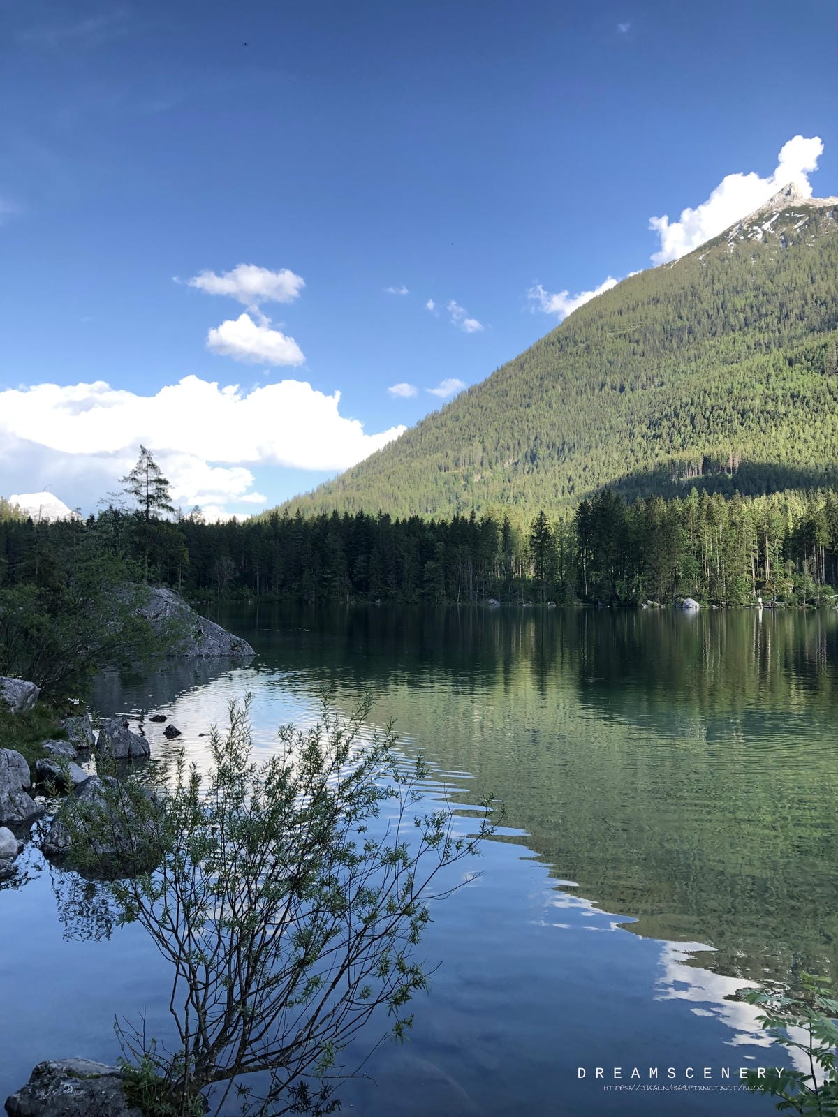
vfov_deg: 63.4
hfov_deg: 49.7
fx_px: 904
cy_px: 558
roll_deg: -0.4
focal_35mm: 28
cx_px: 419
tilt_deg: +0.6
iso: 20
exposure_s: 1/220
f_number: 1.8
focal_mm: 3.99
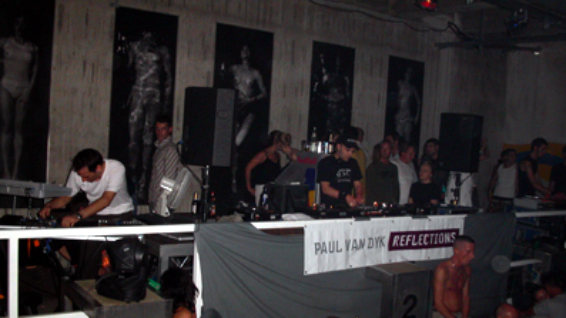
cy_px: 185
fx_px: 630
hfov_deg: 48.4
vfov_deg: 28.3
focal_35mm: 42
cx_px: 284
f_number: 2.8
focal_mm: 7.8
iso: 200
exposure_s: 1/30
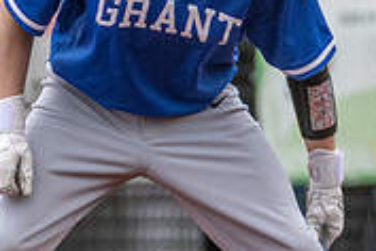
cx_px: 185
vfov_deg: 0.7
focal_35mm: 1997
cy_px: 236
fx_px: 20856
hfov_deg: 1.0
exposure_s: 1/1000
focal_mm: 440
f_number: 5.6
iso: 2000
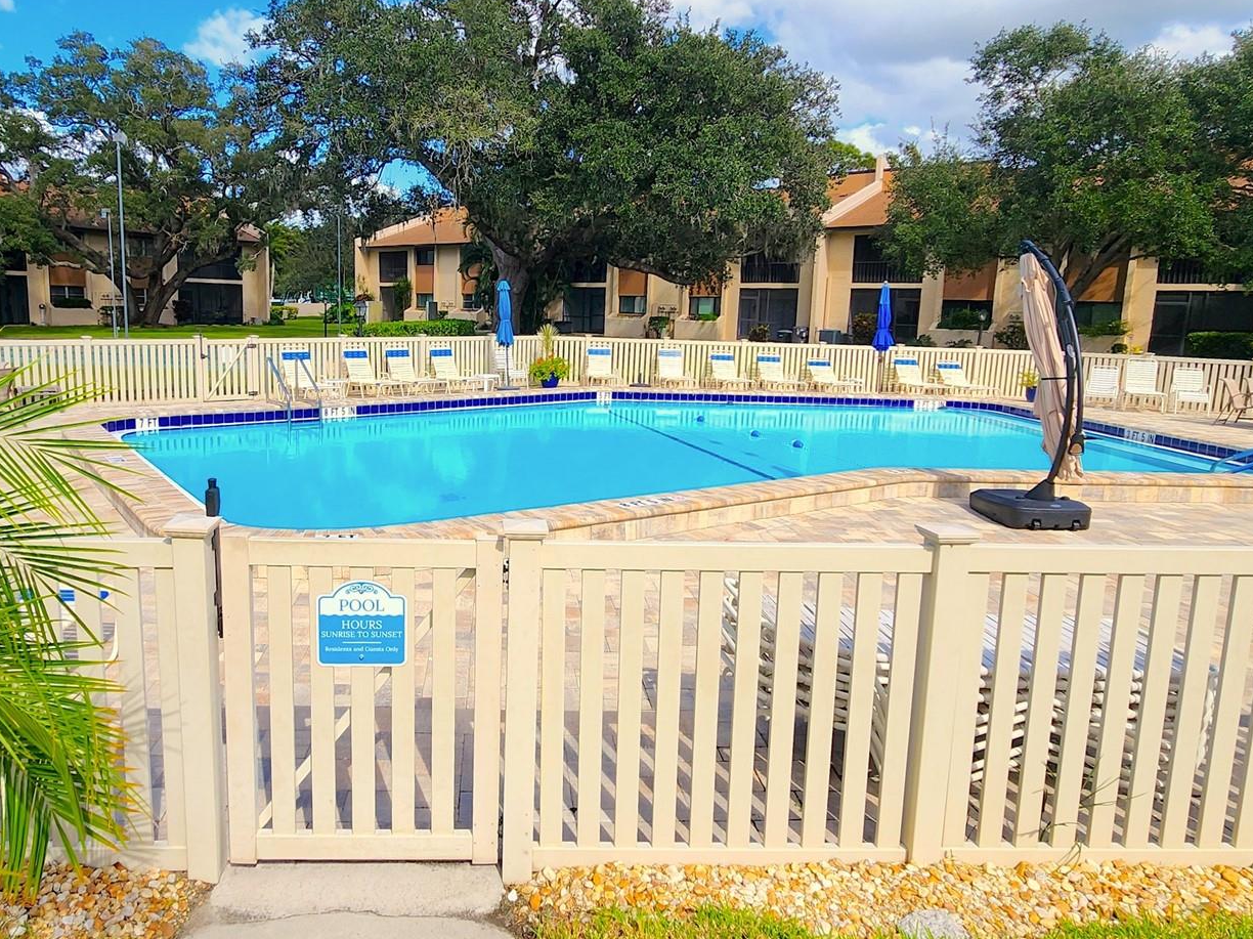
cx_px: 668
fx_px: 615
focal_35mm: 17
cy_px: 422
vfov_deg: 74.5
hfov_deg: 90.9
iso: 50
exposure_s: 1/2000
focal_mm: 2.2
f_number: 2.2
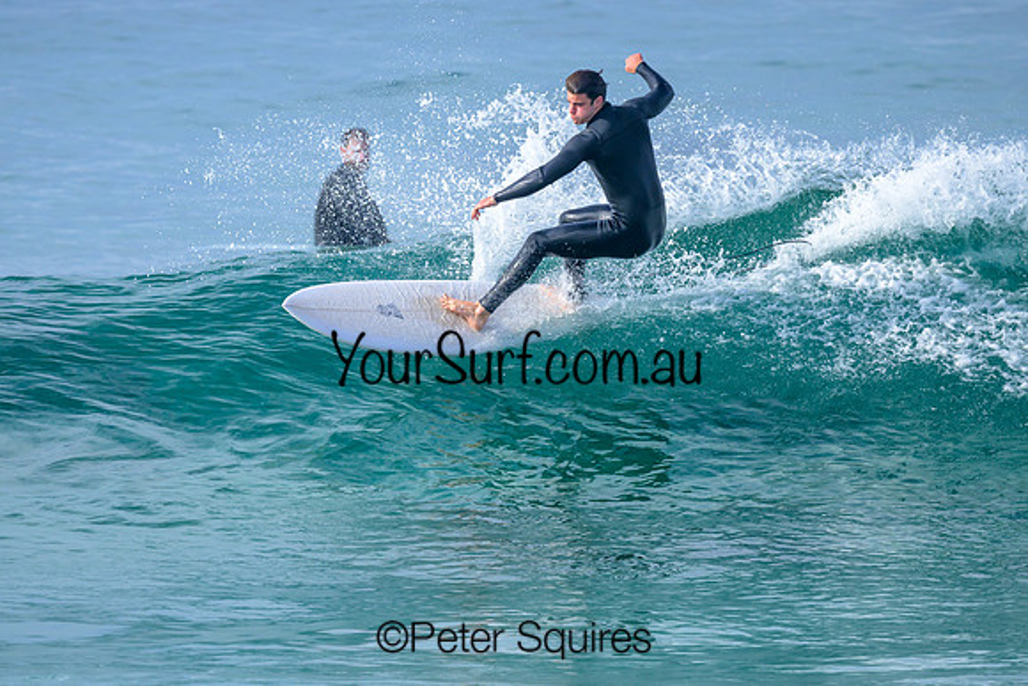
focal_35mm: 1020
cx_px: 492
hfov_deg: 2.0
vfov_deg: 1.3
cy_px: 277
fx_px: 29119
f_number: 6.3
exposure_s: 1/1600
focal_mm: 800
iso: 400
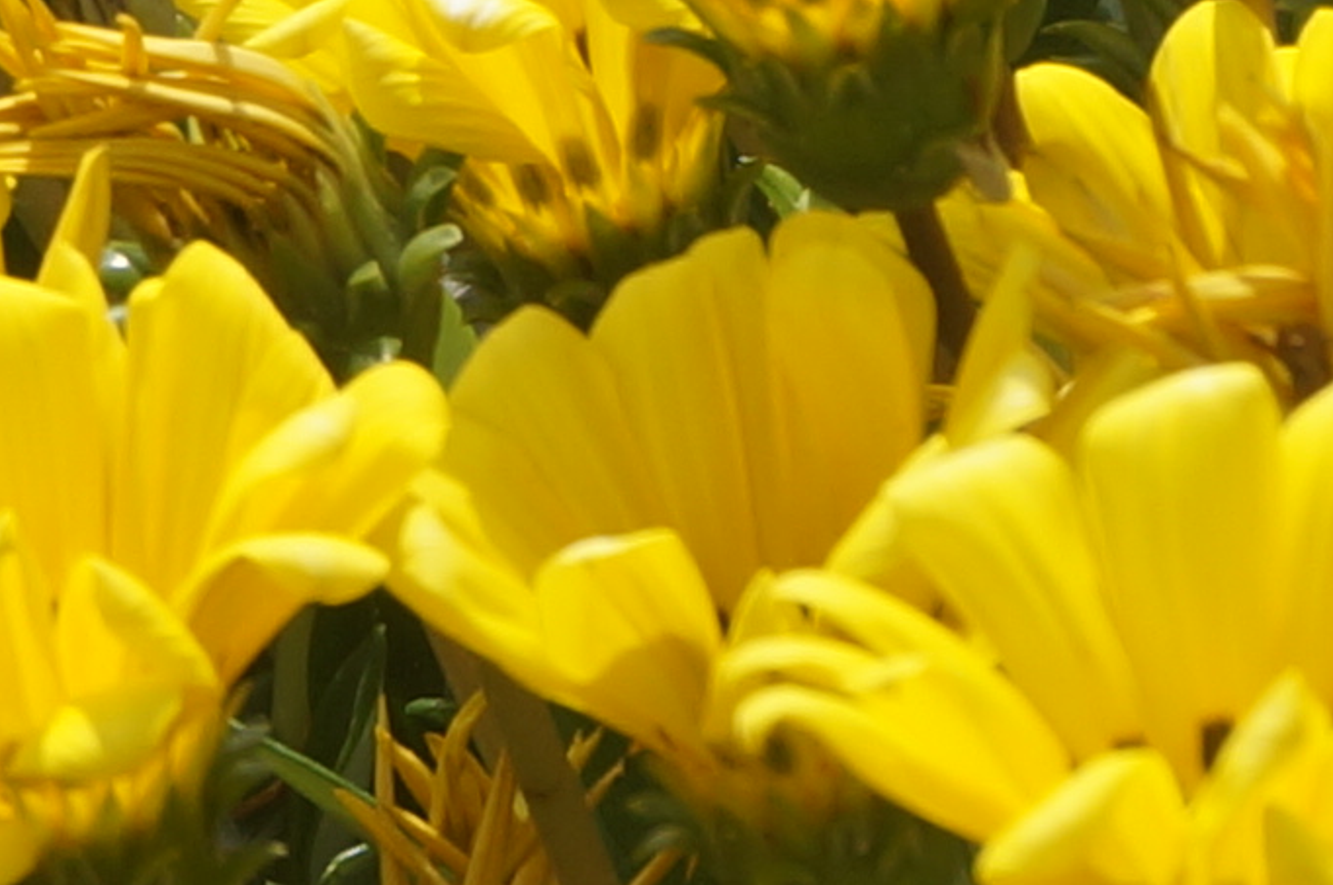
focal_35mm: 432
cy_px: -176
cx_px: -1931
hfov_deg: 4.7
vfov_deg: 3.2
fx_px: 15977
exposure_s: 1/250
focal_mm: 40
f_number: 9
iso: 100
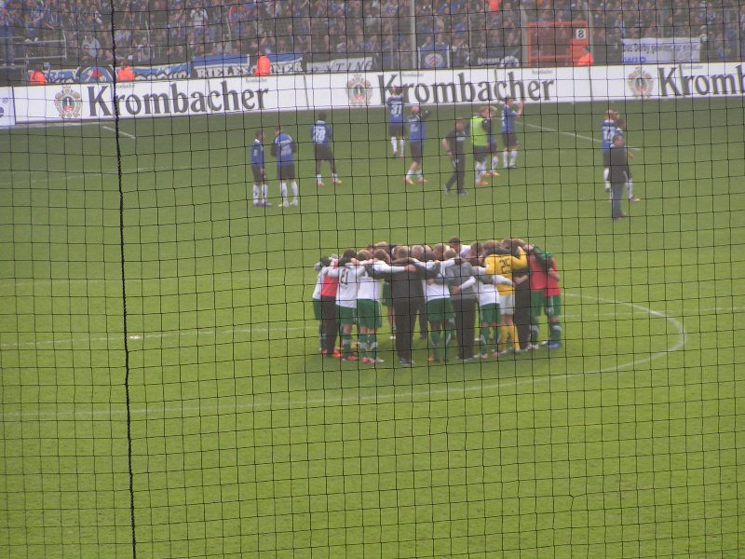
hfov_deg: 9.6
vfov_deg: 7.2
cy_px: 280
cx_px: 372
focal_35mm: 206
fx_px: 4433
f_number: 3.5
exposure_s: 1/320
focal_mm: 31.5
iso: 64
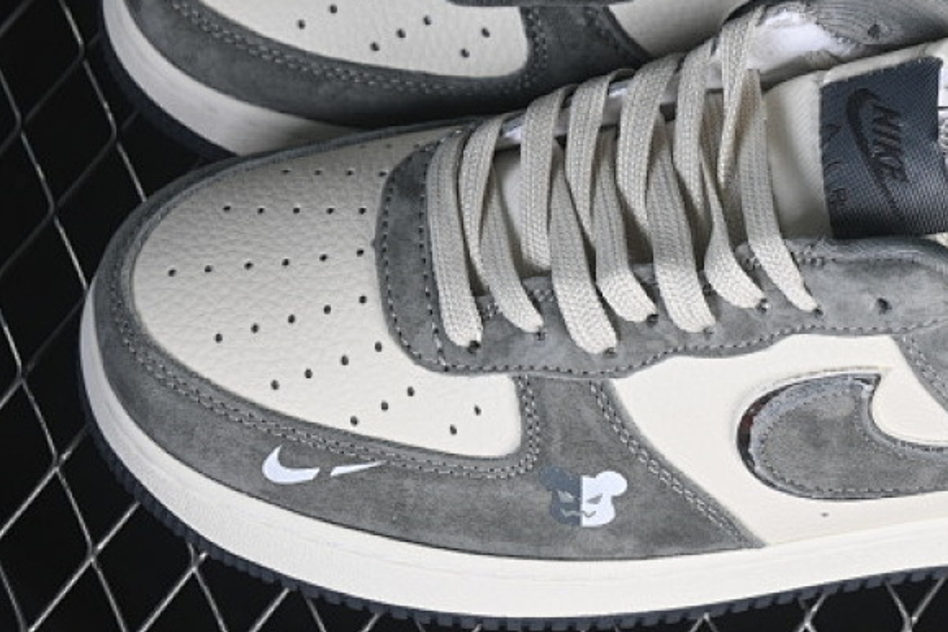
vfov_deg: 9.8
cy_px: 123
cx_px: 779
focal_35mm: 140
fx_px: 3686
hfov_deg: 14.6
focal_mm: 50
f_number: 7.1
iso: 160
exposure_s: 1/60
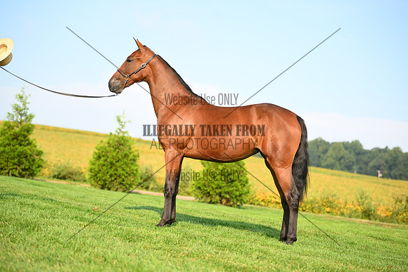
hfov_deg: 24.8
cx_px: 204
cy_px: 136
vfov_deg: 16.7
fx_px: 930
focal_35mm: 82
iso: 200
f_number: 3.2
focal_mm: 82
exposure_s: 1/1227
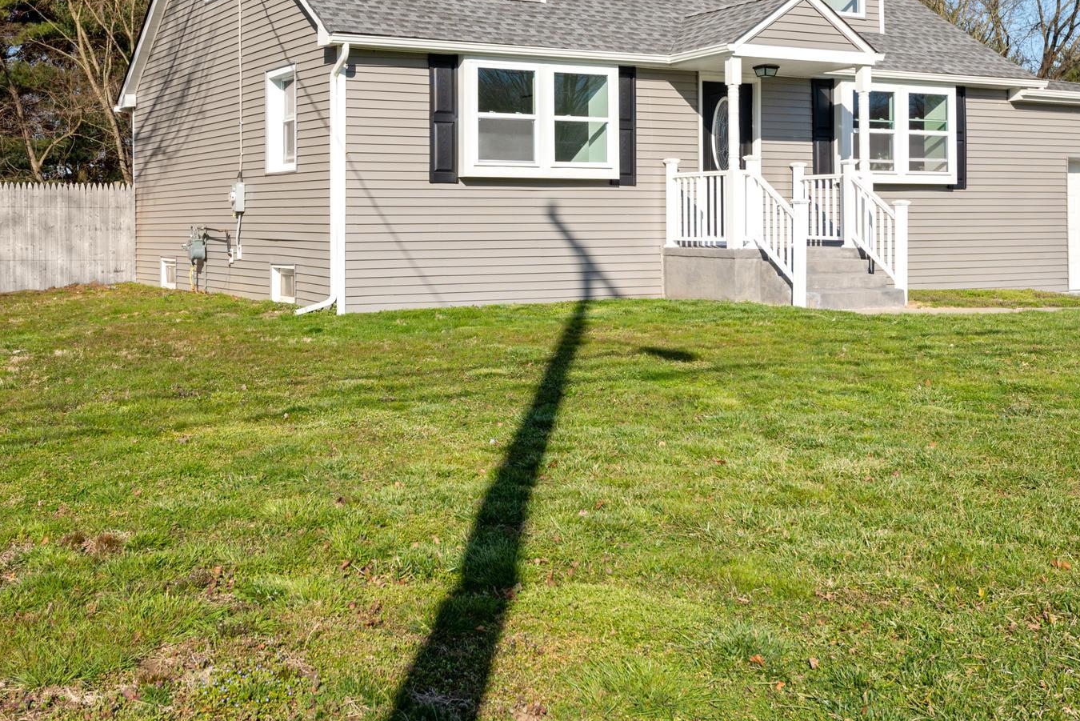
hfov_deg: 44.3
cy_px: 220
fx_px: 1320
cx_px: 435
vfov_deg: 30.2
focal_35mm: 44
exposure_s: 1/800
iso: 400
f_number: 8
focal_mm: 29
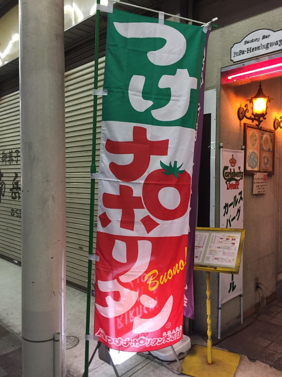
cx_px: 141
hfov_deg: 48.2
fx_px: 315
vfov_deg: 61.7
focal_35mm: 29
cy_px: 188
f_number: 2.2
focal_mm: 4.15
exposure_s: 1/30
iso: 160
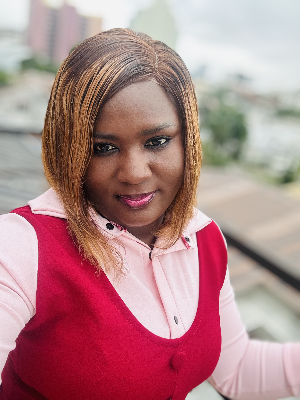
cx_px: 150
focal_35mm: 30
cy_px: 200
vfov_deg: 60.0
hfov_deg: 46.8
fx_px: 347
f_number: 1.9
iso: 80
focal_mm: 2.69
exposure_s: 1/74
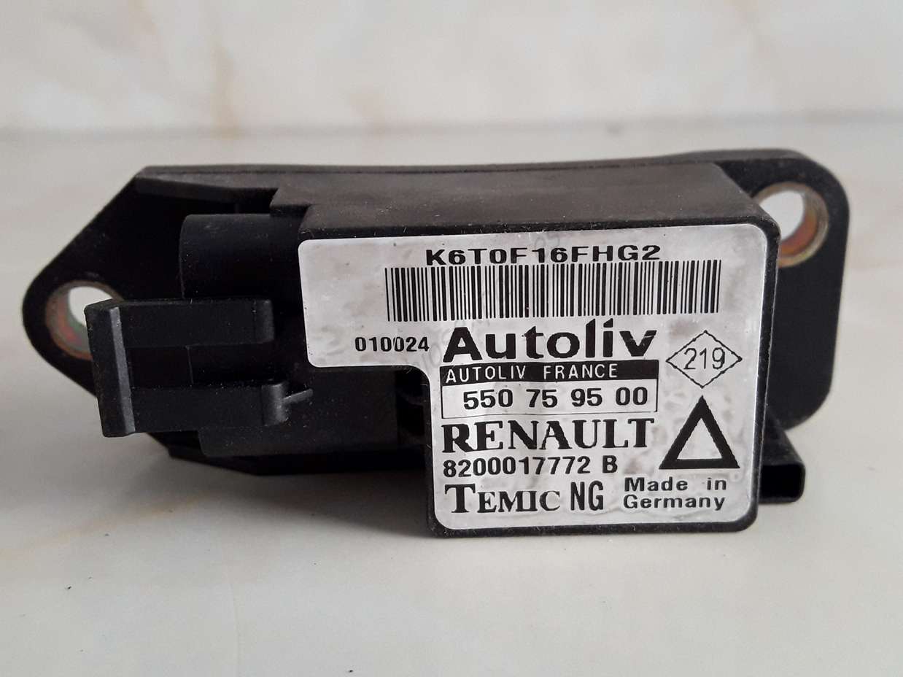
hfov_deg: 63.5
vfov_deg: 49.7
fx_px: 730
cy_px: 338
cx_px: 452
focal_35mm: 28
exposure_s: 1/25
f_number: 1.9
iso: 160
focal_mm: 3.7
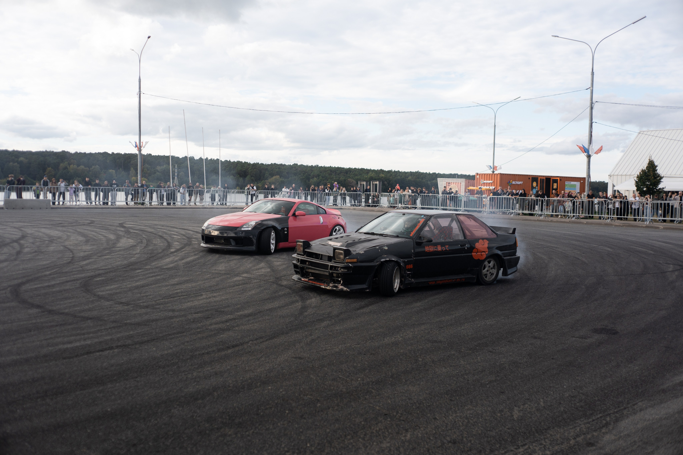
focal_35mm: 35
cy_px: 228
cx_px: 342
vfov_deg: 37.9
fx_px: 664
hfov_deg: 54.4
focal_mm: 35
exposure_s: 1/1600
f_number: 2.2
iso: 100
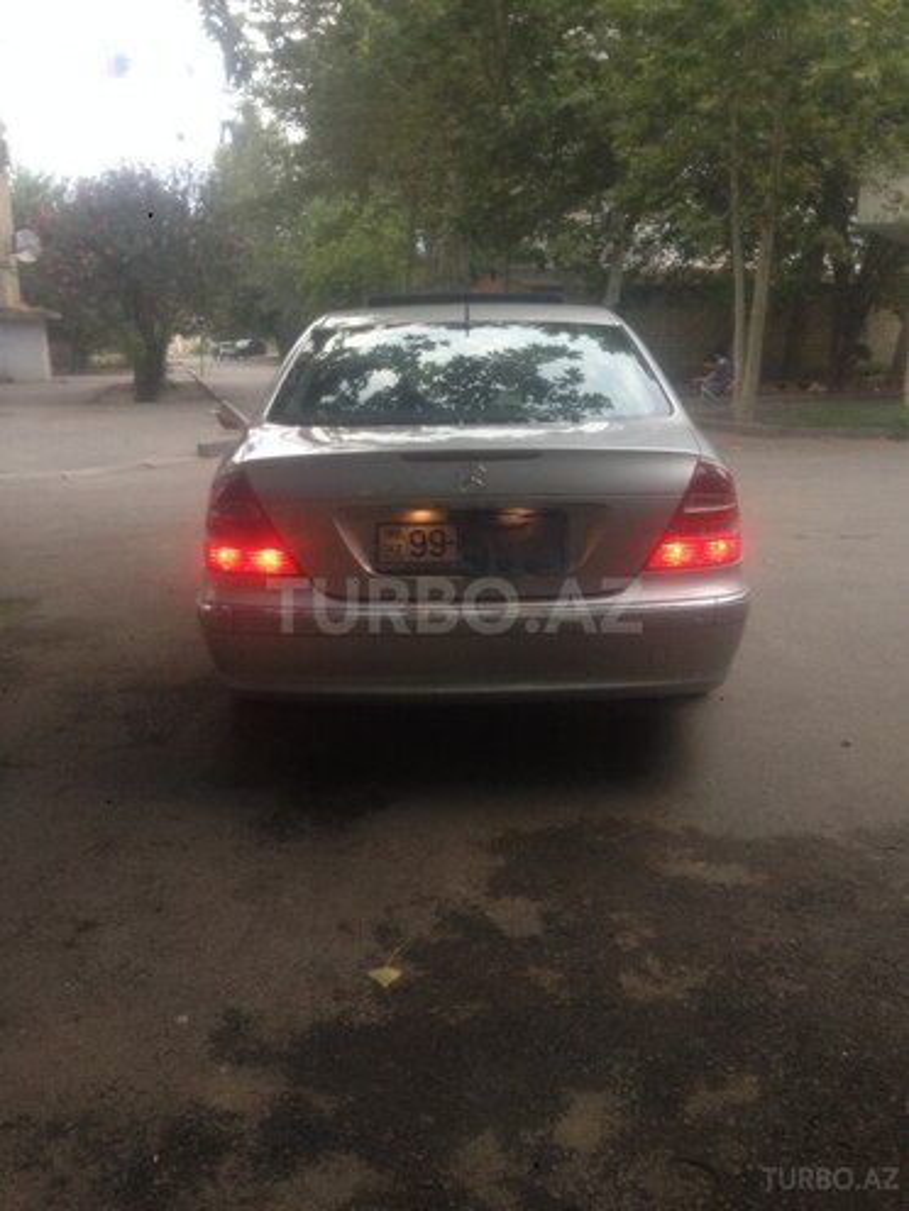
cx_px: 454
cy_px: 606
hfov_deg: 42.9
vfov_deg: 55.4
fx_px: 1155
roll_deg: -2.9
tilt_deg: -6.8
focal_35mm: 33
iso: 80
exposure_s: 1/20
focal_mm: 4.12
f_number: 2.4
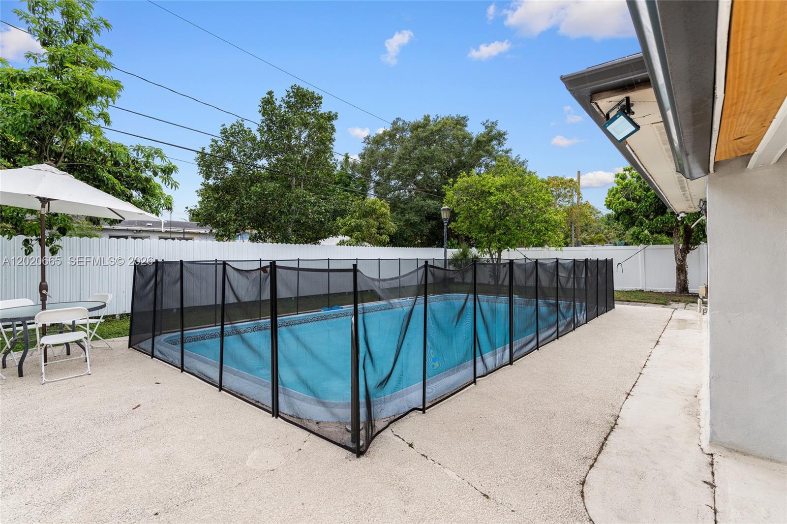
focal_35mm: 17
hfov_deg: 93.3
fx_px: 371
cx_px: 394
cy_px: 262
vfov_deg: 70.4
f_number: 5
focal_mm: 17
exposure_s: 1/60
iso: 200
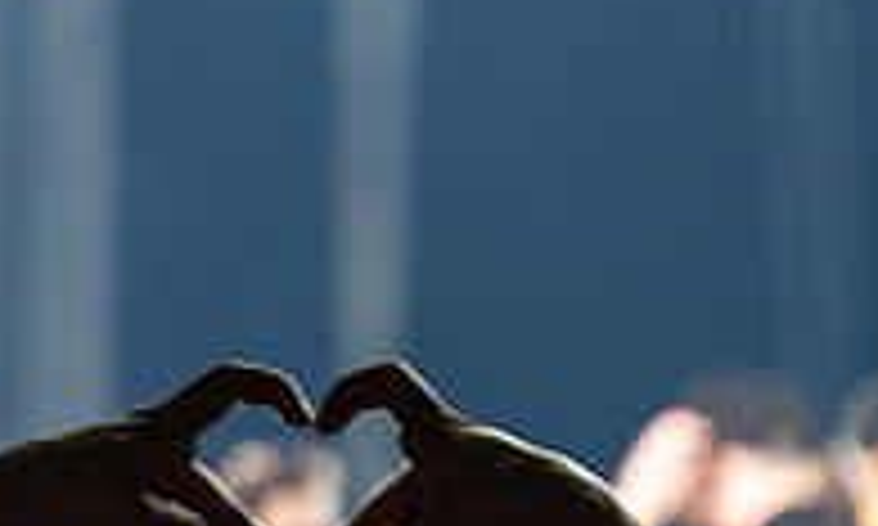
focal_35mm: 471
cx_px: -1378
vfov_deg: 2.7
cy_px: -86
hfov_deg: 4.4
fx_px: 11145
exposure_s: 1/125
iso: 800
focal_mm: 70
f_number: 2.8
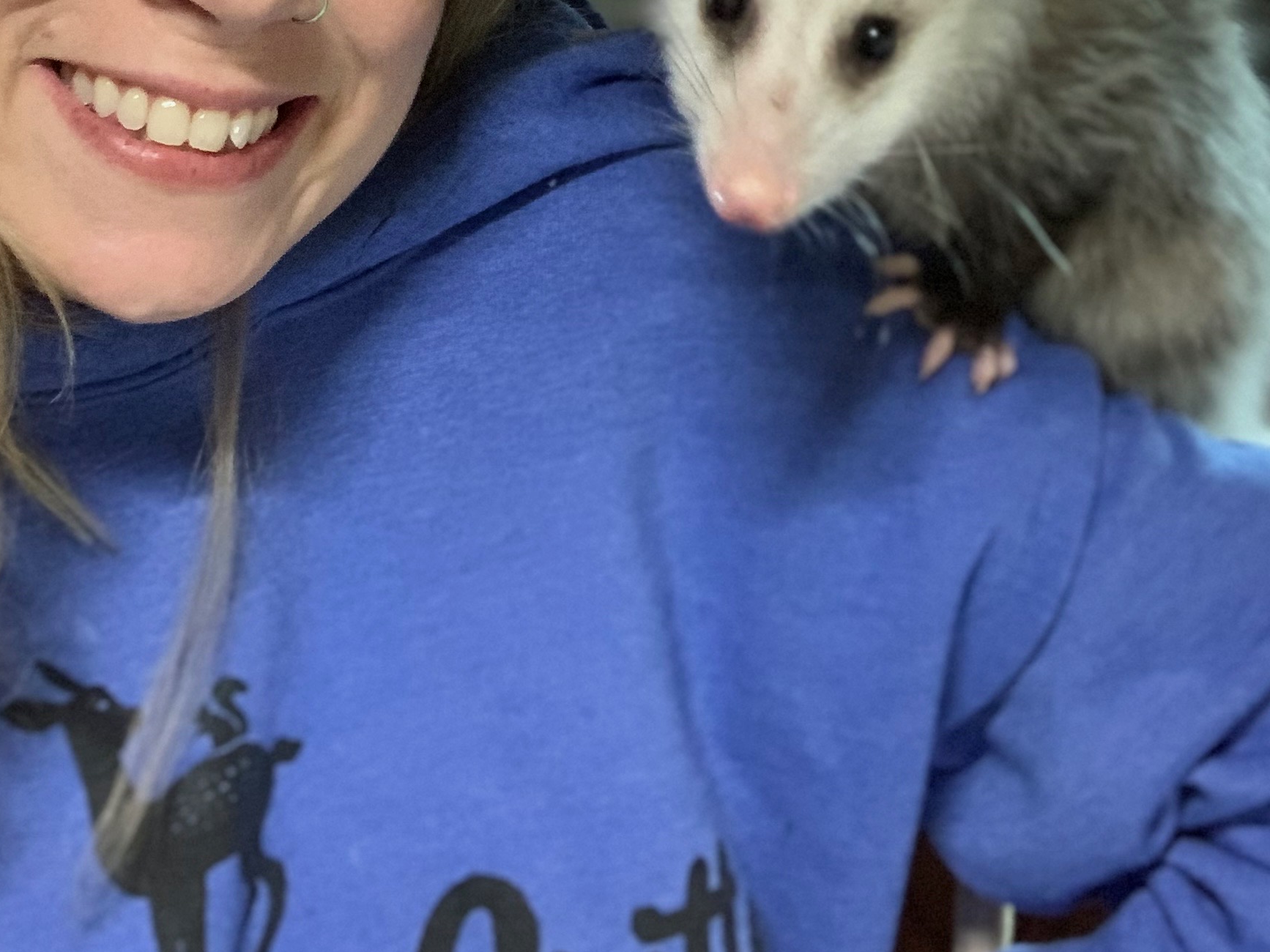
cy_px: 180
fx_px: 2091
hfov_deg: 33.7
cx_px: 514
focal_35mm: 57
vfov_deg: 25.2
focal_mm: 2.87
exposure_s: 1/25
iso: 400
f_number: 2.2
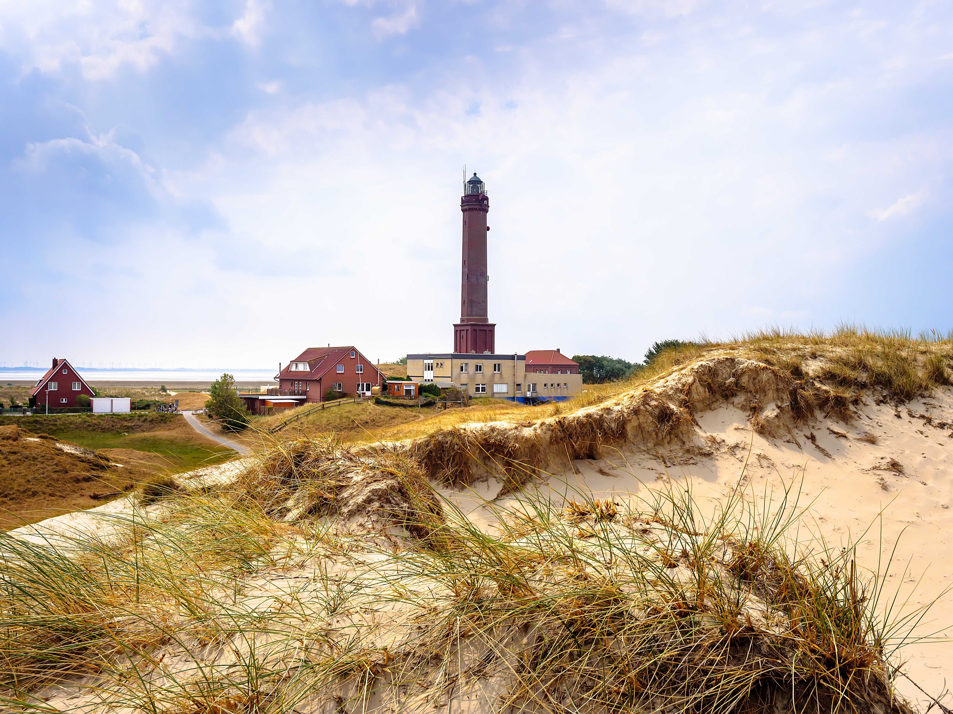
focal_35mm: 36
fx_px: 991
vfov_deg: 39.7
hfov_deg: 51.4
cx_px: 476
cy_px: 357
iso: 200
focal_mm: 18
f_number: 7.1
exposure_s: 1/1600
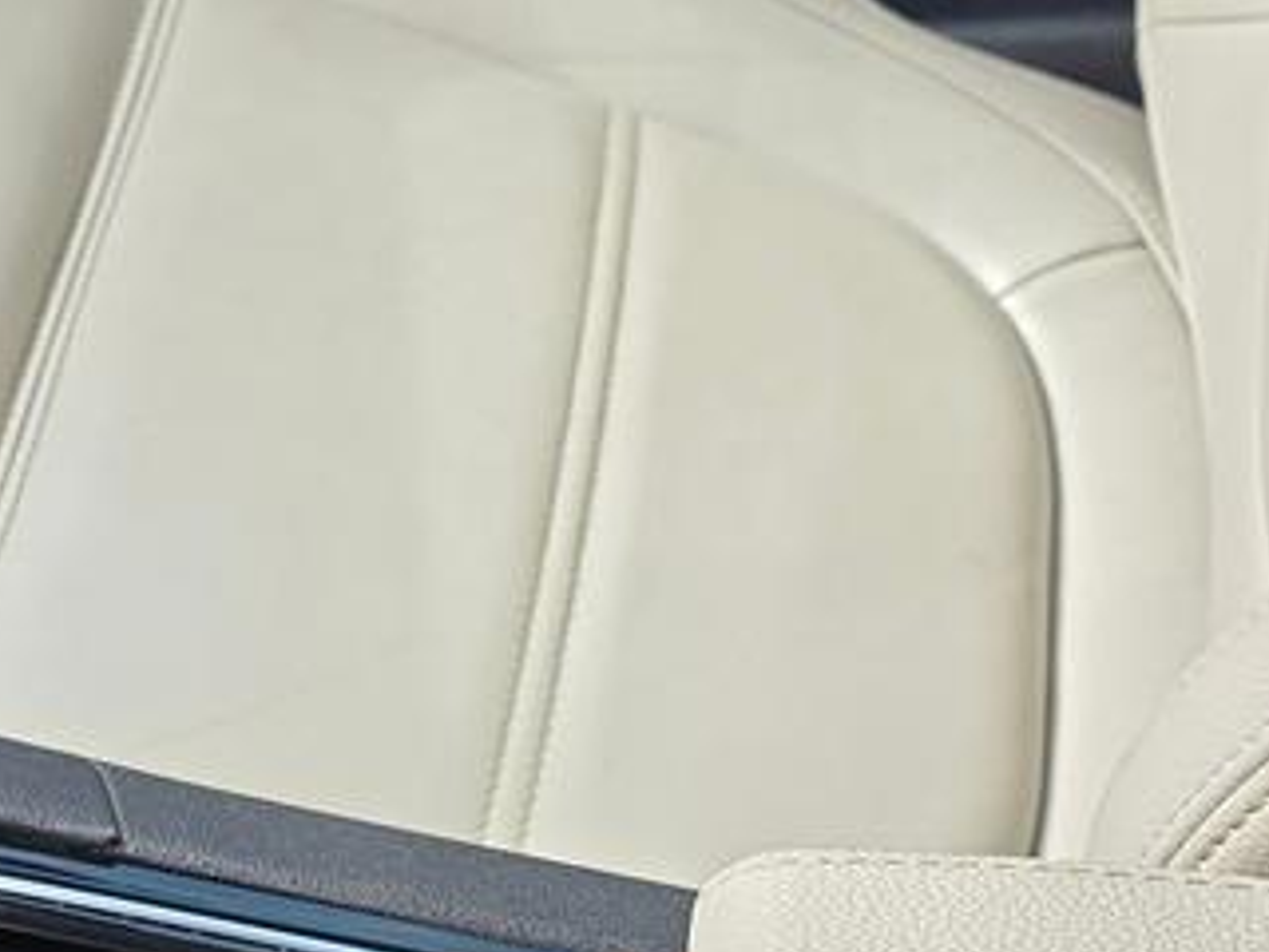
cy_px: 440
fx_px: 3373
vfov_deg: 16.1
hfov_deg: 19.4
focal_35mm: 92
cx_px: -444
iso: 25
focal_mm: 6.3
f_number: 1.7
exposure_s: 1/359
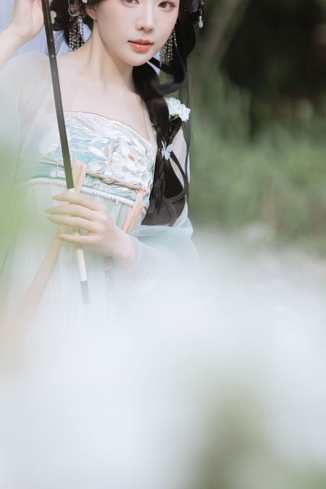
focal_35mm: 148
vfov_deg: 13.8
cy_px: 139
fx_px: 2011
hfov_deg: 9.3
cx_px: 81
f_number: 2
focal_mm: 85
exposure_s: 1/2500
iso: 160
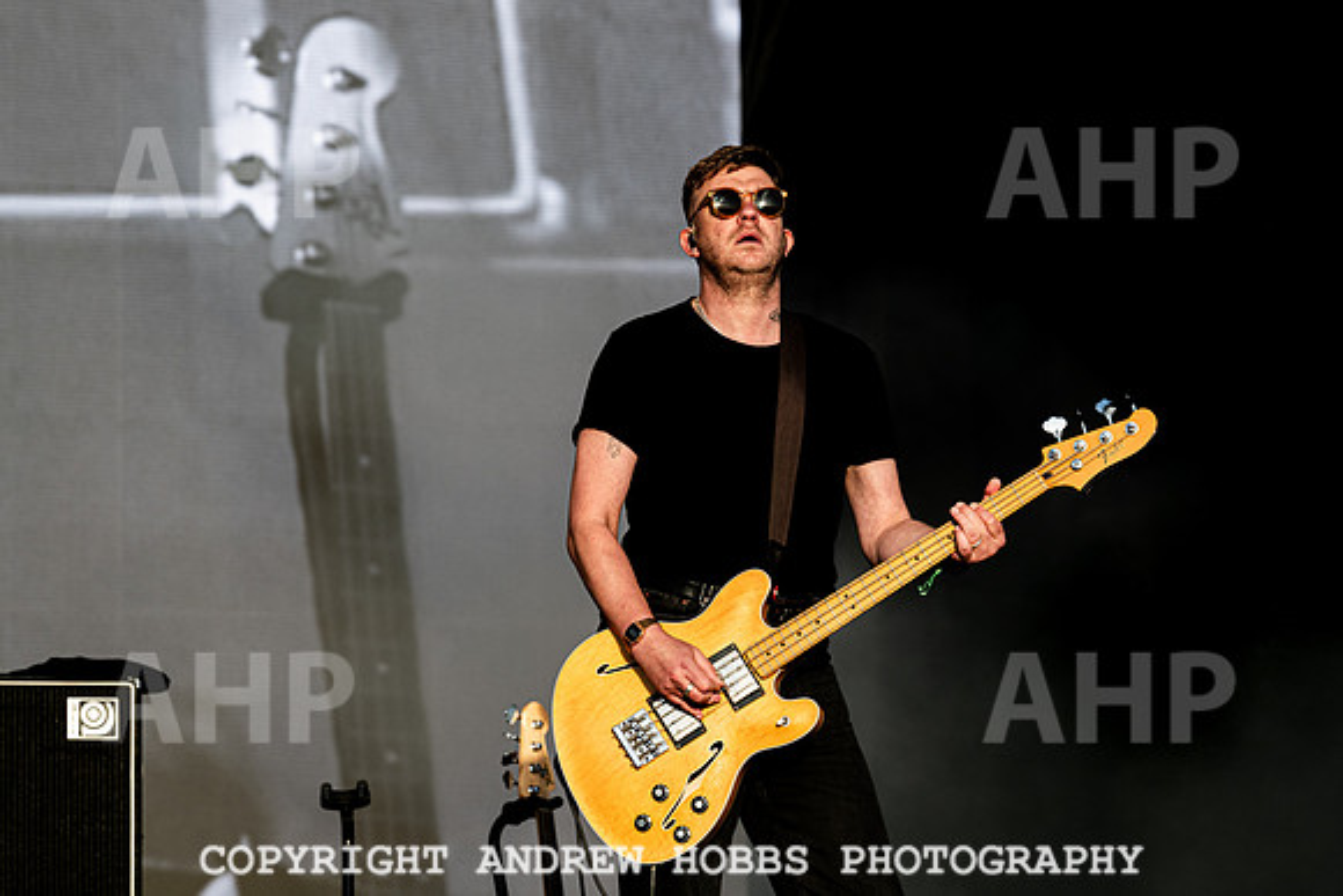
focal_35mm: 224
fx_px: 8340
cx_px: 750
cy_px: 395
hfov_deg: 9.2
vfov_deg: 6.1
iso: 320
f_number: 5.6
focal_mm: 200
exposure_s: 1/1000
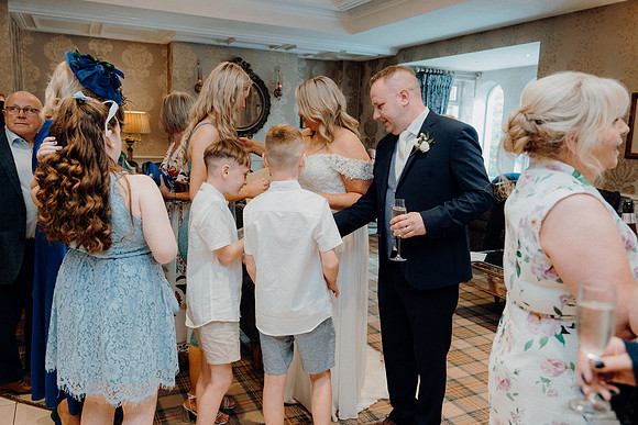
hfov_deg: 61.9
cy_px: 212
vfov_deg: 43.6
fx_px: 532
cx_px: 319
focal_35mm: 30
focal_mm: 30
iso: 2000
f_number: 3.5
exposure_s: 1/160
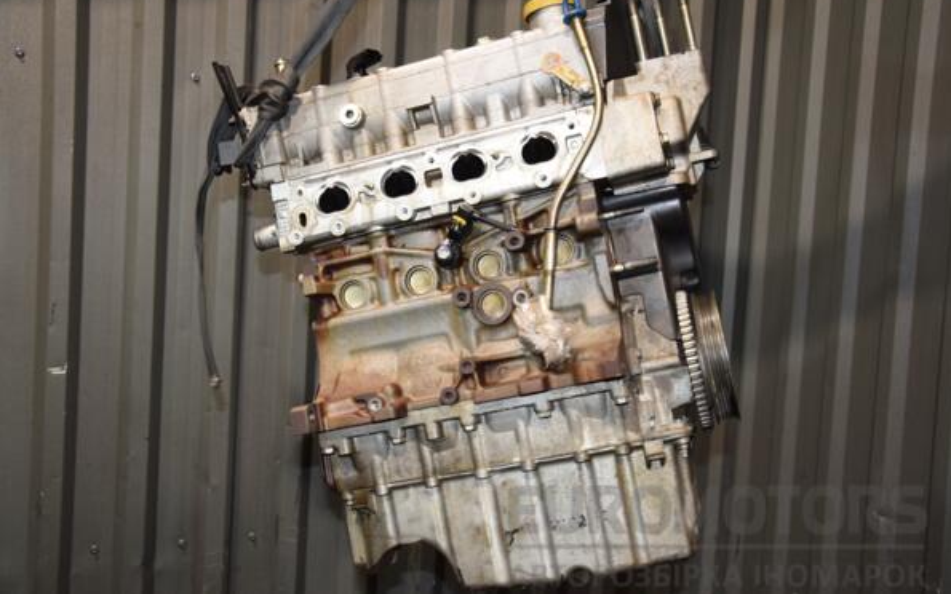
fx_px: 998
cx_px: 478
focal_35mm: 39
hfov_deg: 50.9
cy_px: 297
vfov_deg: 33.2
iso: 800
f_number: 5
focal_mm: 25
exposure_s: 1/60
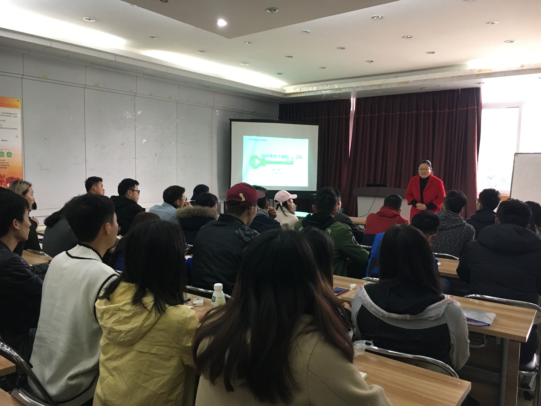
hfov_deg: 61.7
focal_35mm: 29
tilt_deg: -4.1
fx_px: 453
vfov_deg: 48.2
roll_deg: -2.3
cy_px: 203
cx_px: 270
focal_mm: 4.15
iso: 200
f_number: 2.2
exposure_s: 1/33
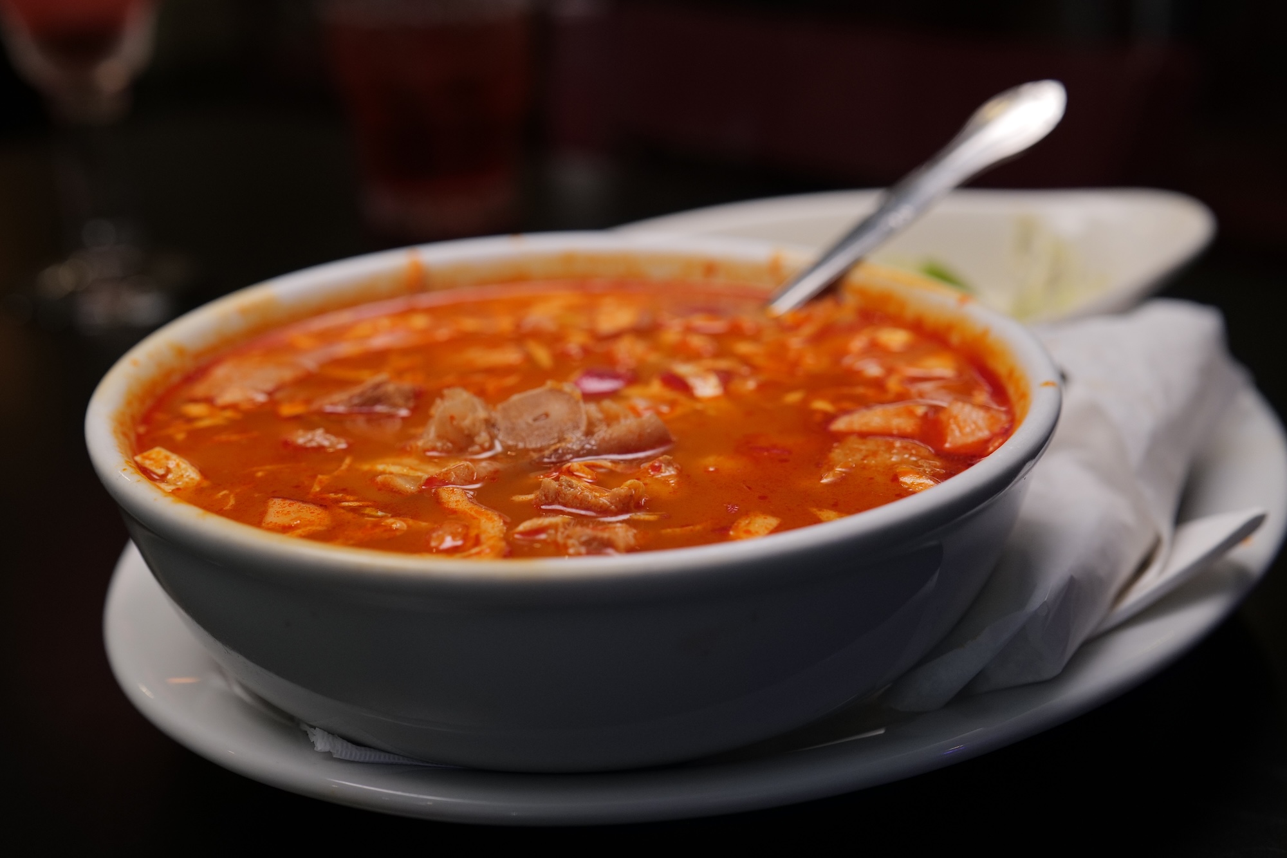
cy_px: 429
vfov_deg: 27.0
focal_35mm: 50
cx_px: 644
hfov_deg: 39.6
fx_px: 1787
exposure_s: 1/200
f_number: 4.5
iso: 2000
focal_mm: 50
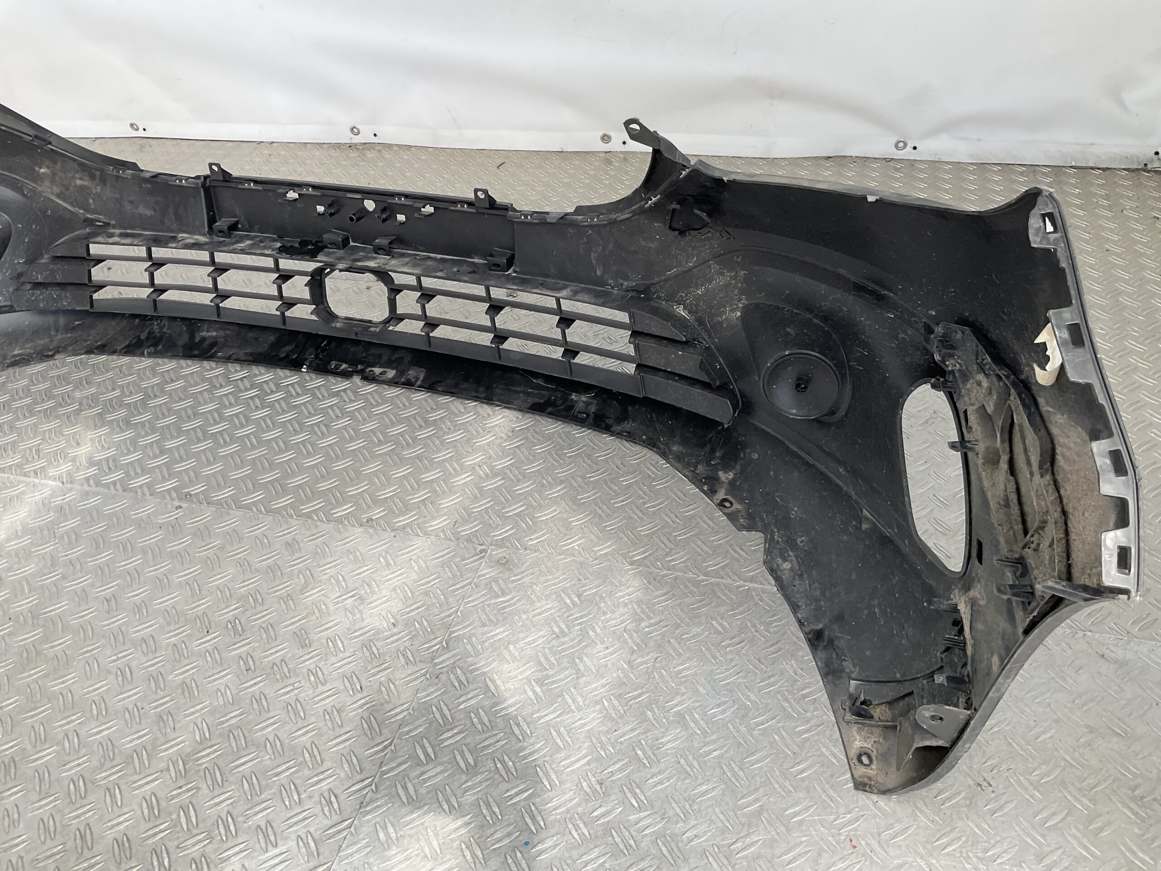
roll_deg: +4.9
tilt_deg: -39.2
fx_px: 973
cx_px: 580
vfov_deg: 48.2
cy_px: 436
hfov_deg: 61.7
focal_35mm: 29
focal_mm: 3
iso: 16
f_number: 1.8
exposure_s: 1/230
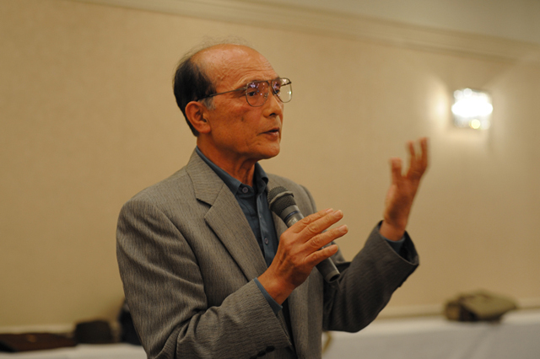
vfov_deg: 27.0
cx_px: 270
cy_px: 180
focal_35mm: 50
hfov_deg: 39.6
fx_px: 750
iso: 560
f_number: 2.8
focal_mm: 50
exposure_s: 1/100
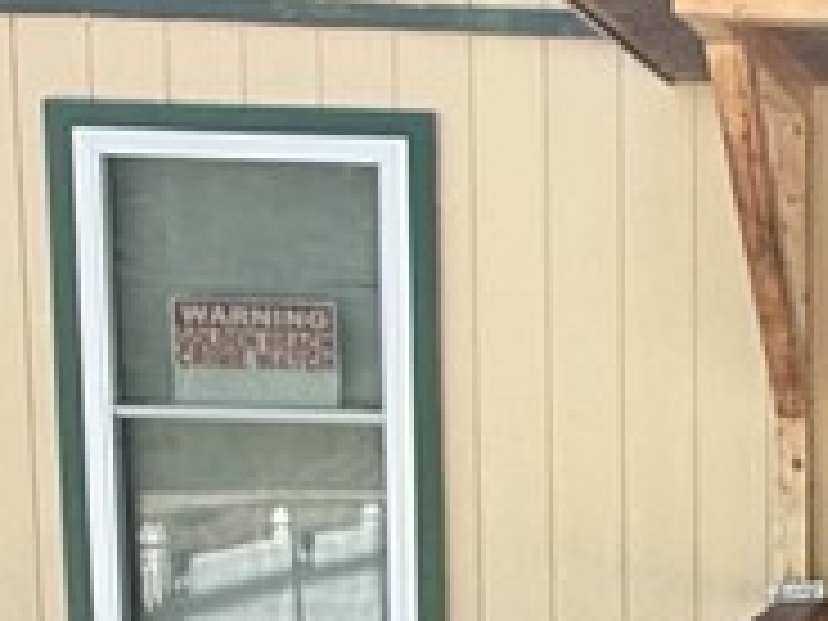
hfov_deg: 21.1
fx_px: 1866
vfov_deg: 18.2
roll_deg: -2.1
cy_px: 688
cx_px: 1251
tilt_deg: -6.8
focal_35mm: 78
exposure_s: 1/370
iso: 50
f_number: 2.2
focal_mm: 2.22
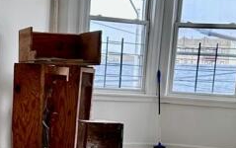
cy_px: 206
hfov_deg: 20.3
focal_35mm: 102
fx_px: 657
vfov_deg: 12.4
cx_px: 91
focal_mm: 6.86
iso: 80
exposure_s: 1/134
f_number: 1.78
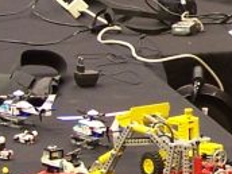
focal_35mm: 352
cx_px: 397
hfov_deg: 5.6
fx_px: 2359
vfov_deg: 4.2
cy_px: 62
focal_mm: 9.8
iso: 80
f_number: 3.1
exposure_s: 1/2
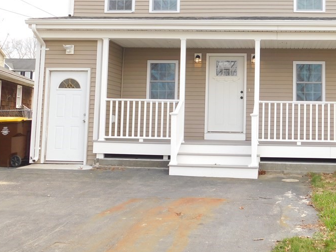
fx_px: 534
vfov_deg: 26.2
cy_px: 62
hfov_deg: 34.5
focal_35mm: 55
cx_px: 235
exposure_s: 1/250
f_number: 3.5
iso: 125
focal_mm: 6.3
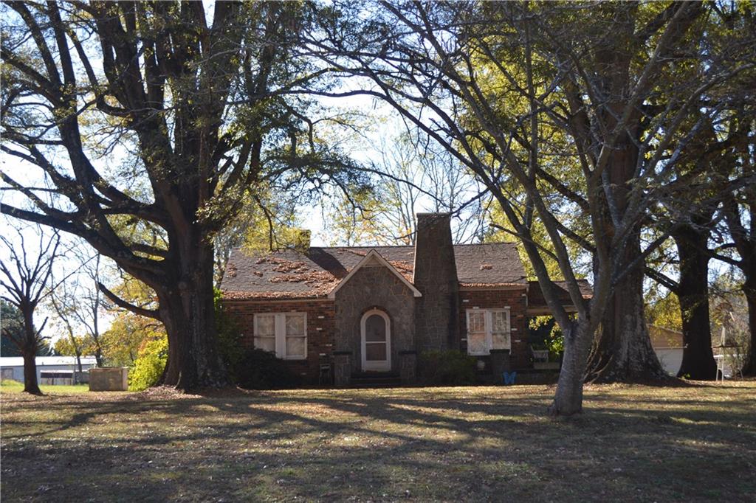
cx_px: 378
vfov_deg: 25.0
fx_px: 1134
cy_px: 252
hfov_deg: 36.9
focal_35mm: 54
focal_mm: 36
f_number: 5
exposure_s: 1/125
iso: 100
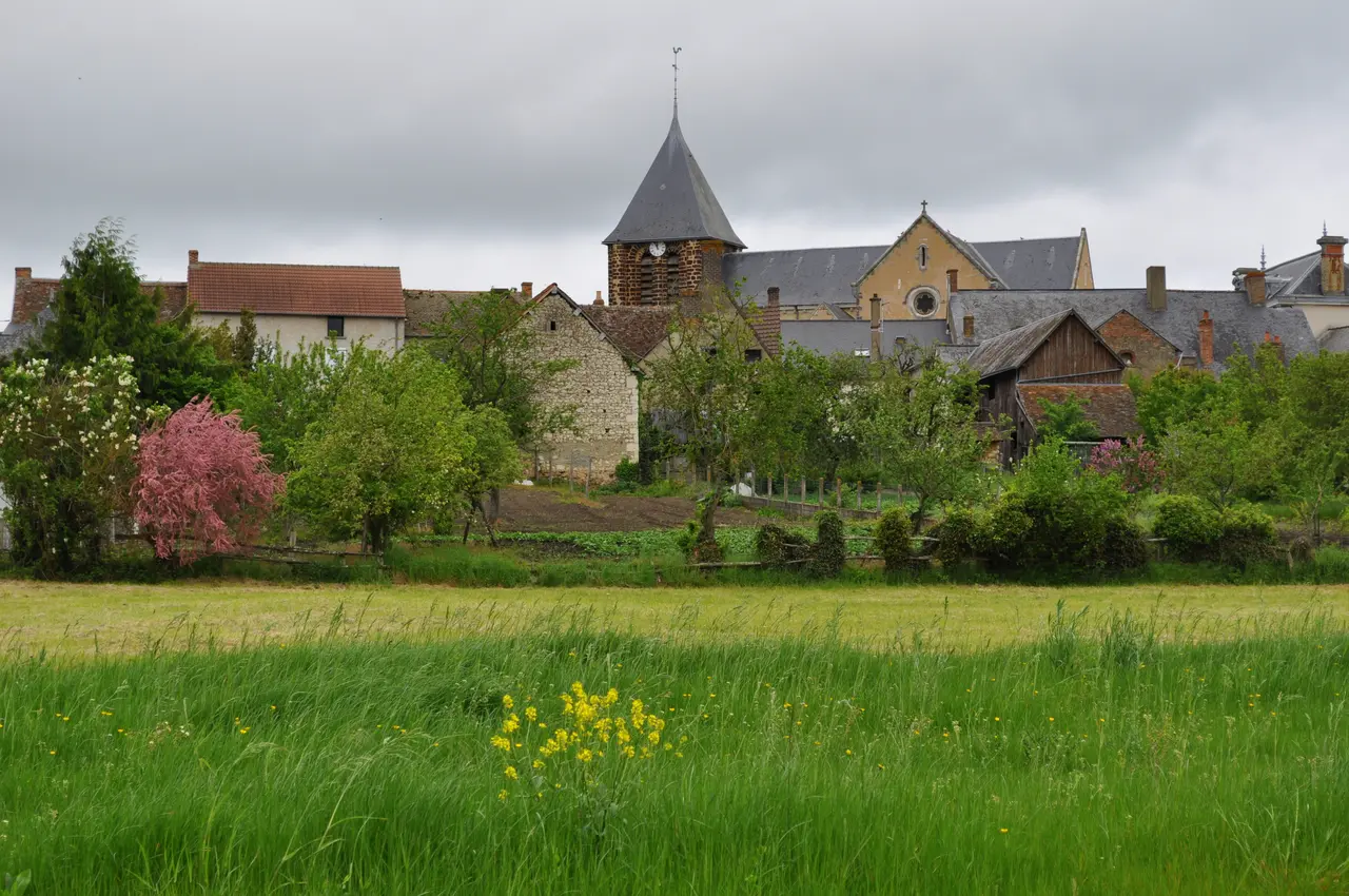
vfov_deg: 16.5
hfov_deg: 24.6
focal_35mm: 82
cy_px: 448
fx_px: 3088
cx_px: 674
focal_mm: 55
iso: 200
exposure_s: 1/250
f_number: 8
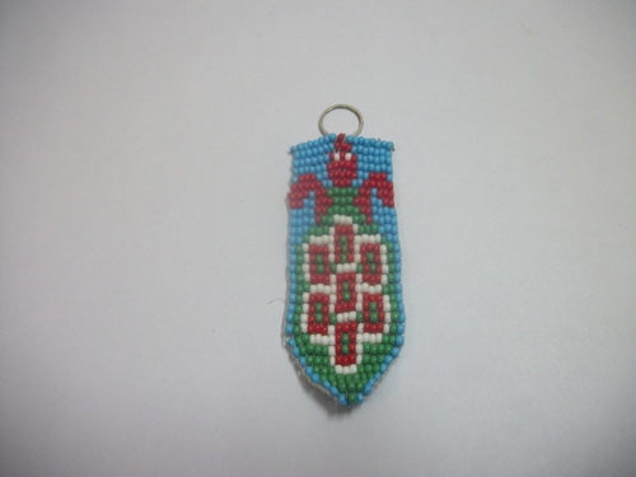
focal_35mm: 32
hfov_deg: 56.8
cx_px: 318
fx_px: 588
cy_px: 238
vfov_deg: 44.2
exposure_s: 1/8
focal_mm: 5.7
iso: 133
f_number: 2.9
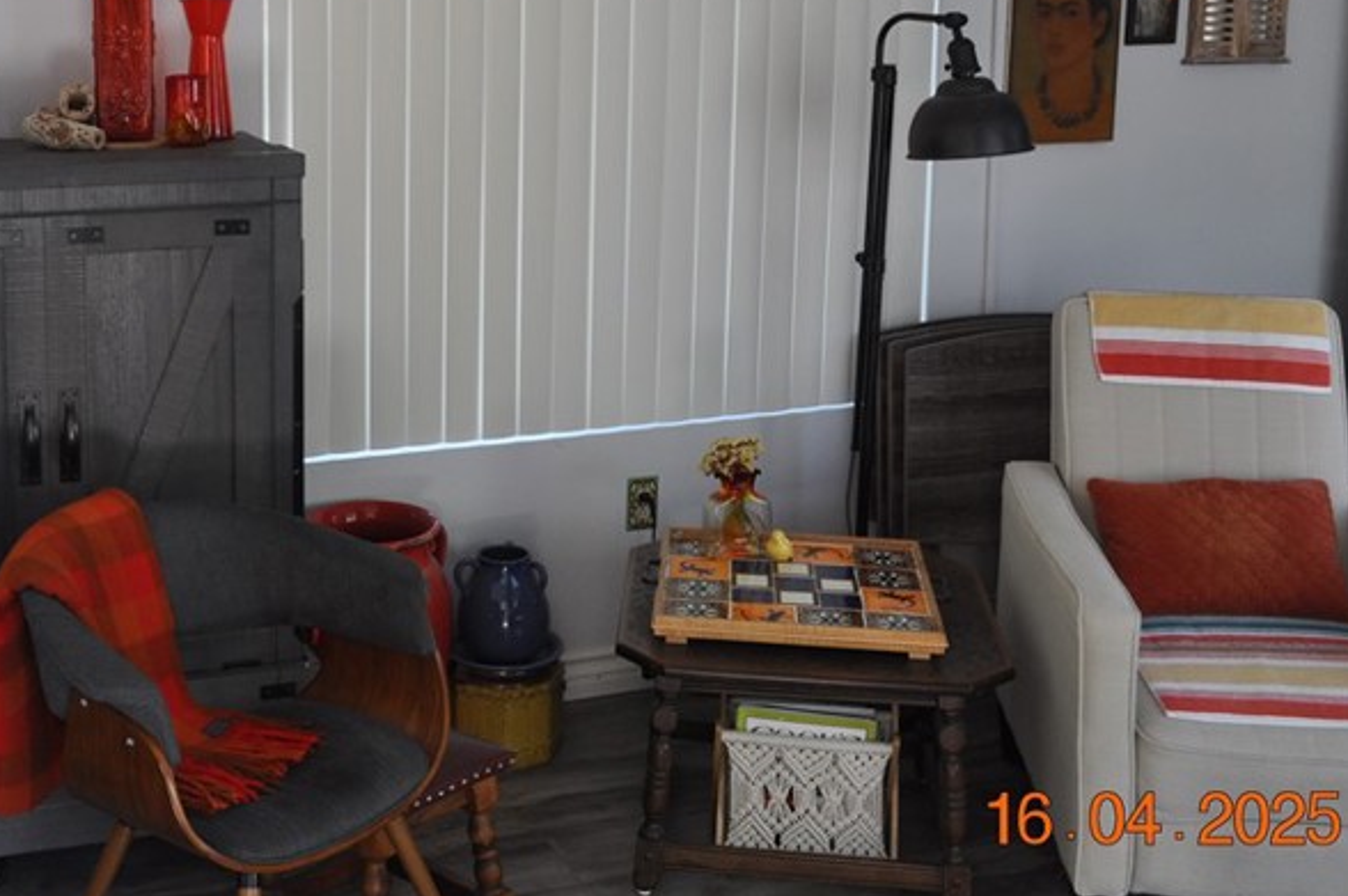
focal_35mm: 47
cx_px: 390
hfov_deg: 41.1
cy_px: 158
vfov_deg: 27.9
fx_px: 1758
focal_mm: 18
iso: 400
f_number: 5
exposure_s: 1/100
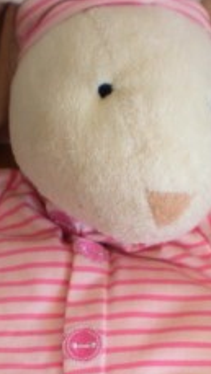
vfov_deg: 21.8
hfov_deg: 12.9
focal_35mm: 94
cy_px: 379
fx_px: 934
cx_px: 90
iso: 119
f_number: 3.1
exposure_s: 1/57.7
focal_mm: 6.3
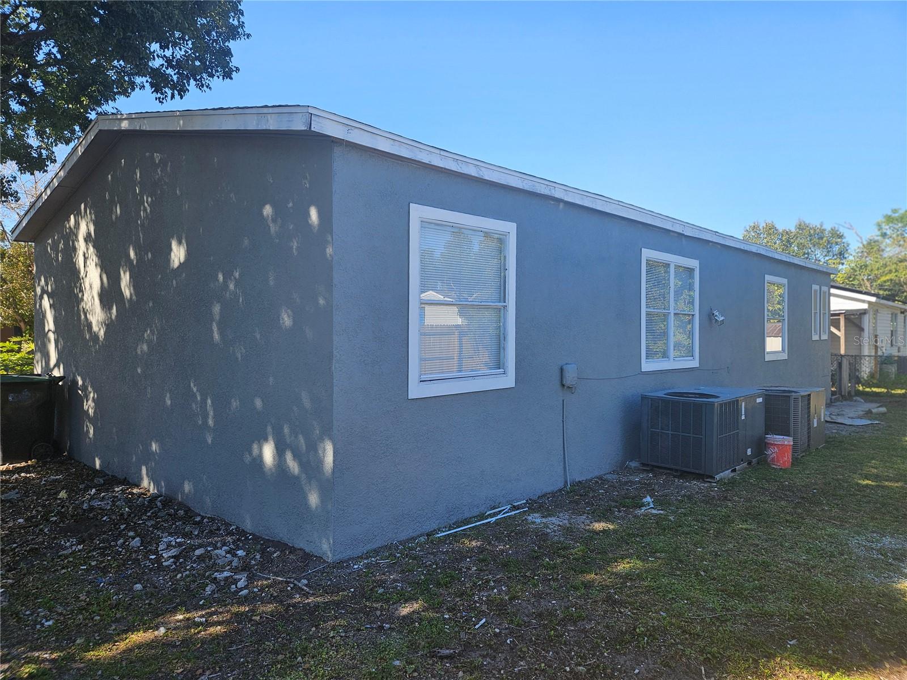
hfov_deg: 73.9
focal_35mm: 23
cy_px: 340
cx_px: 454
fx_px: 603
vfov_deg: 58.9
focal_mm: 5.4
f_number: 1.8
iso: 25
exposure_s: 1/525
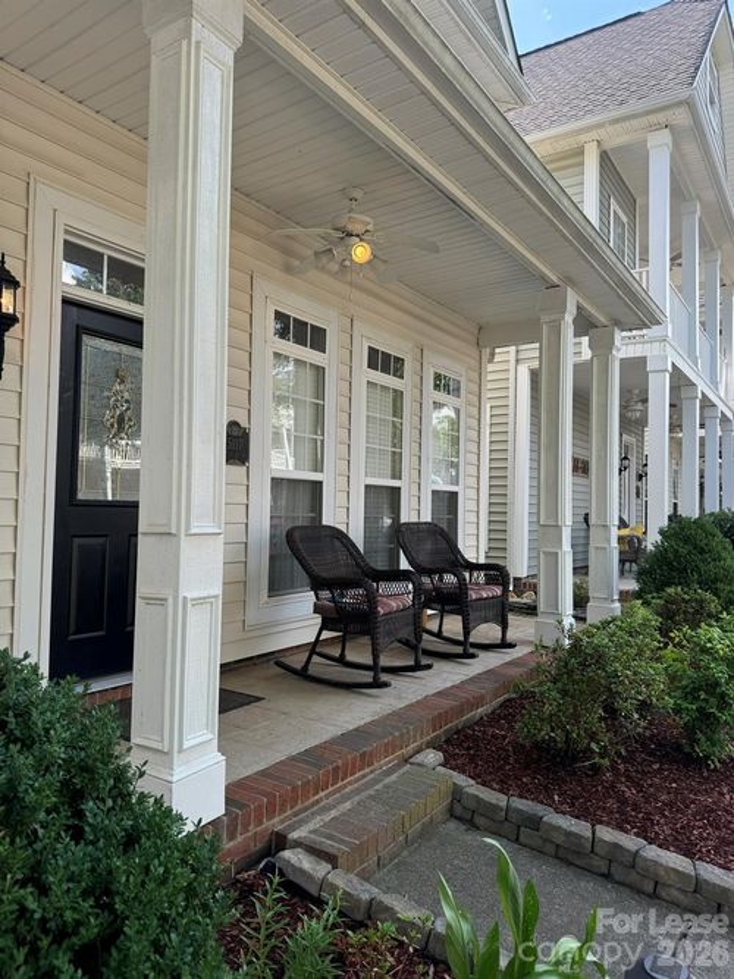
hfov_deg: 56.8
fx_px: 679
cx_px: 367
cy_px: 490
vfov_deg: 71.6
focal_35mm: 24
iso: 80
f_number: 1.78
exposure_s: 1/715
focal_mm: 6.76
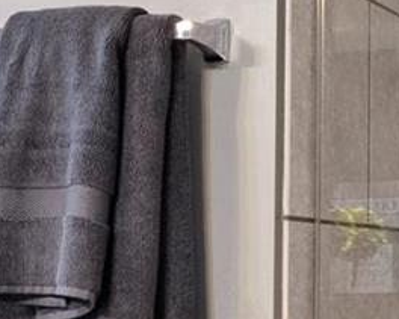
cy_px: 363
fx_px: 1074
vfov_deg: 16.3
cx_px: 503
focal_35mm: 91
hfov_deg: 19.6
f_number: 10
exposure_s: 1/1.67
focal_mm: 8
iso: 400
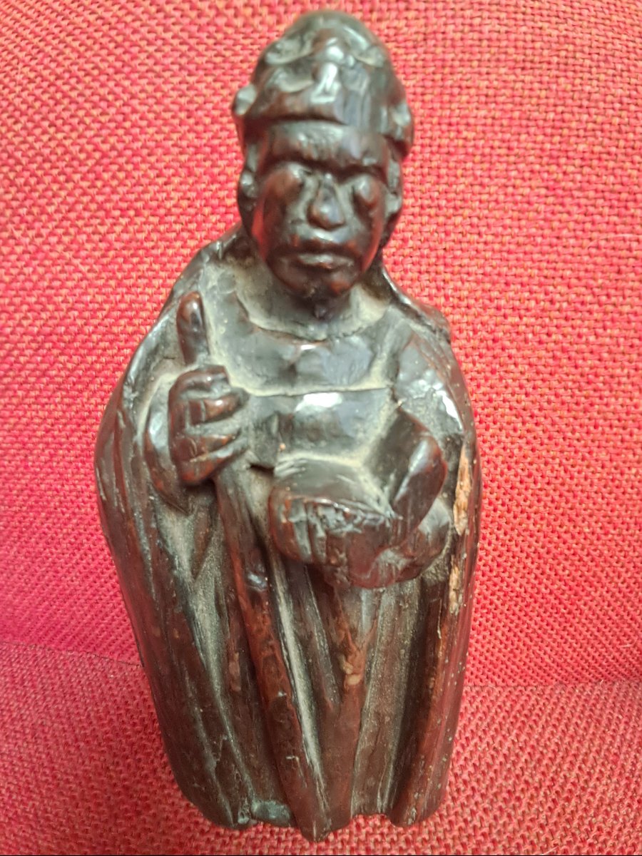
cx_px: 321
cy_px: 428
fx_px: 396
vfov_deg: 94.5
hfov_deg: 78.1
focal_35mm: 16
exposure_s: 1/24
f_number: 2.2
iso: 320
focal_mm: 1.64
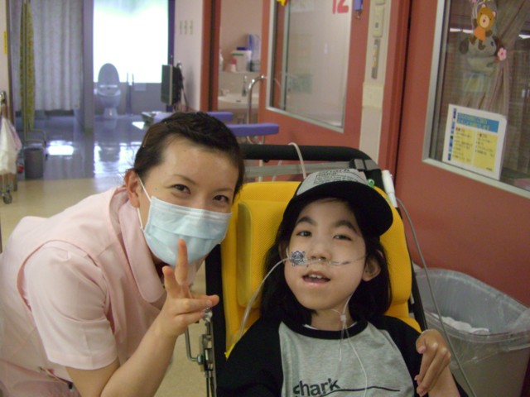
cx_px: 265
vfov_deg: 37.7
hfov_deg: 49.0
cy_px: 198
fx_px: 582
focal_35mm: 38
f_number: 2.8
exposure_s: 1/100
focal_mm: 7.9
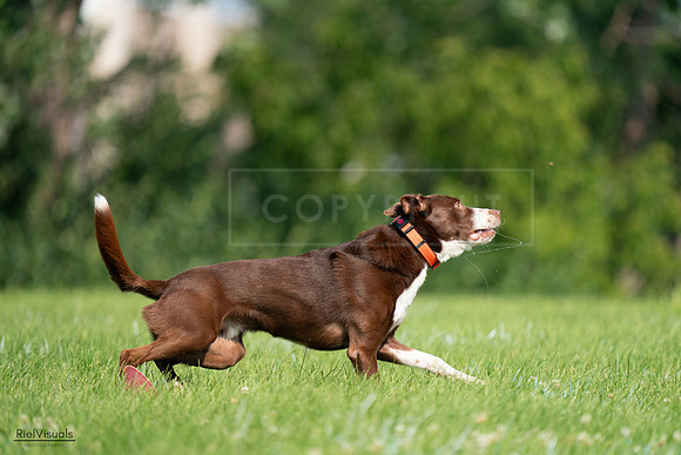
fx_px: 11352
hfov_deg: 3.4
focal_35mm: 600
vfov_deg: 2.3
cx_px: 340
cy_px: 228
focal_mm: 600
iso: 1600
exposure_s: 1/4000
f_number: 6.3
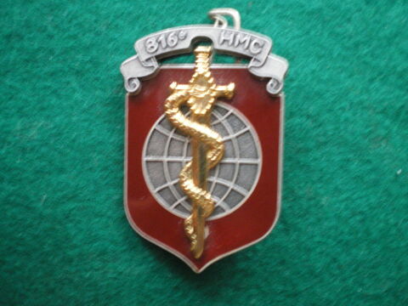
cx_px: 204
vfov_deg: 37.7
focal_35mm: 38
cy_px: 153
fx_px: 448
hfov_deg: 49.0
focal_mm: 6.3
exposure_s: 1/10
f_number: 3.1
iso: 400
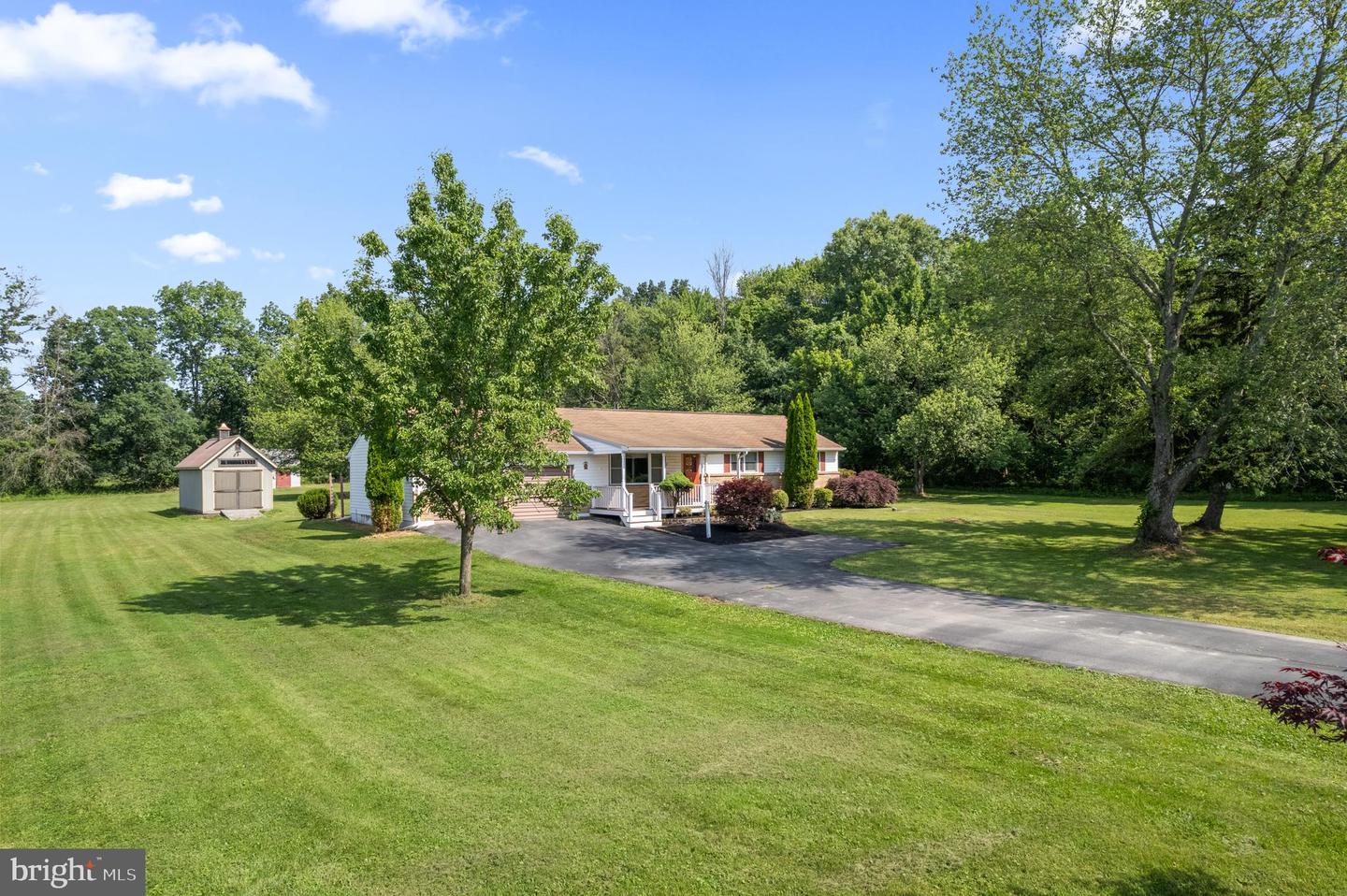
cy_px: 448
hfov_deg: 78.6
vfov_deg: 57.2
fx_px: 823
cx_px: 674
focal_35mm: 22
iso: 110
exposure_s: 1/1000
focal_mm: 8.38
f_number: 2.8
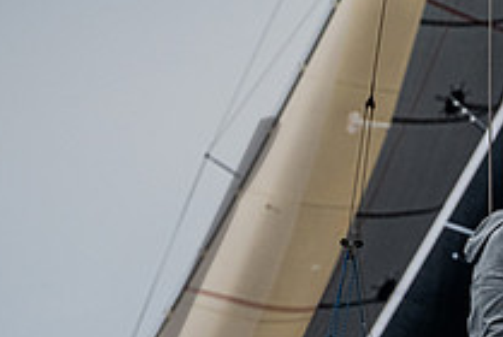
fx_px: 12467
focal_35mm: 891
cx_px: 584
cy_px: 479
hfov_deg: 2.3
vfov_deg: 1.5
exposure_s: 1/4000
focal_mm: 300
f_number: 10
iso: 1250
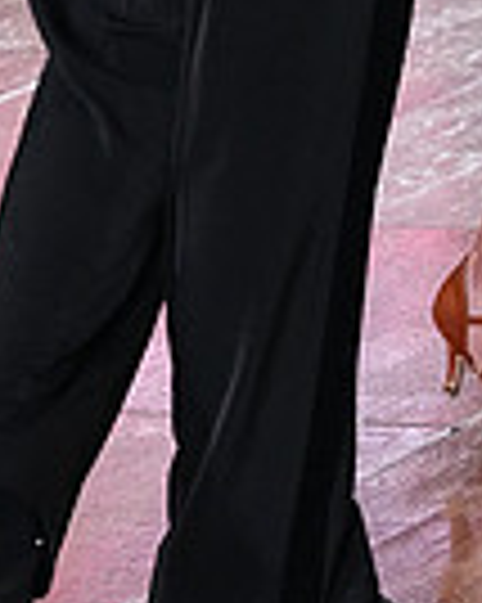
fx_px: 10408
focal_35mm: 583
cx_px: 493
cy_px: -554
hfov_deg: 2.7
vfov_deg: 3.3
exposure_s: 1/400
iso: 8000
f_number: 5.6
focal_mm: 143
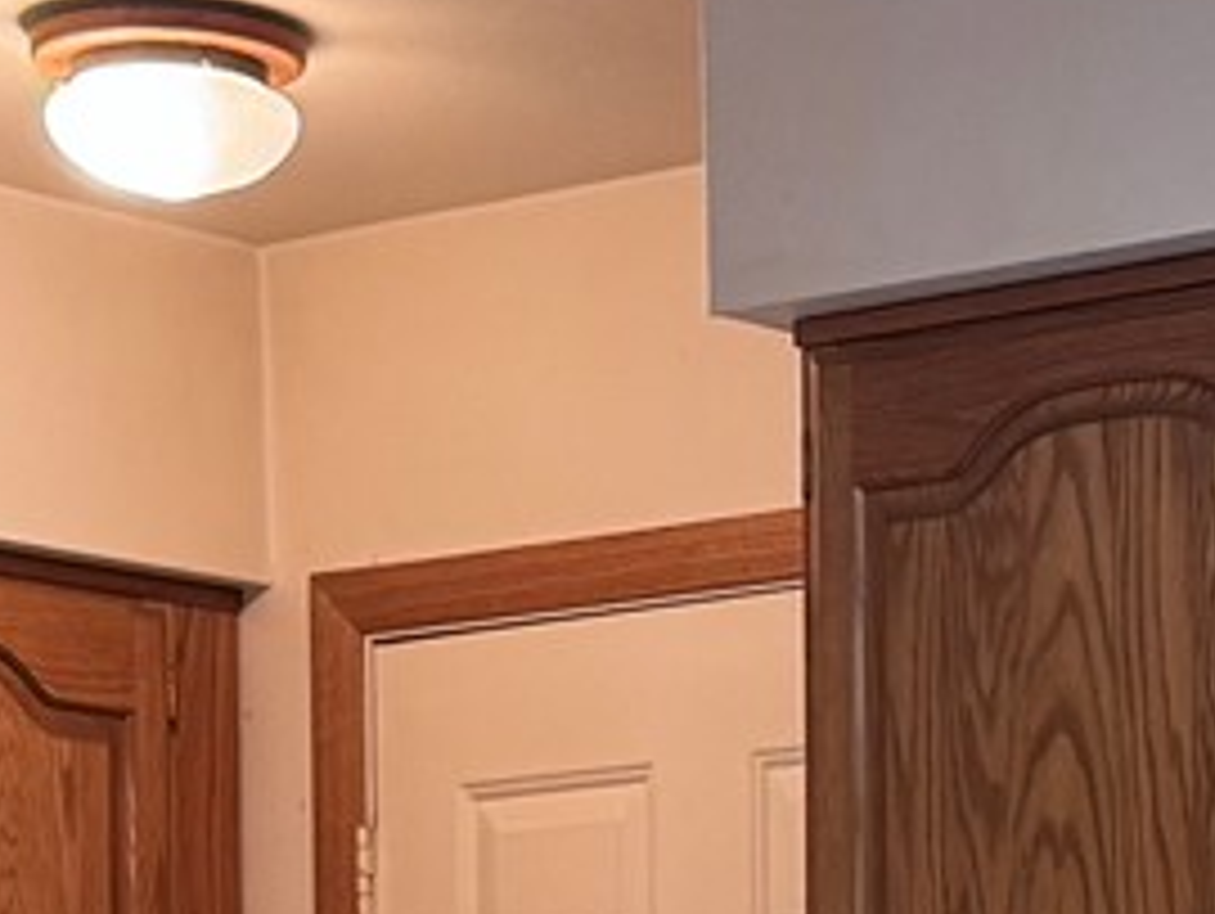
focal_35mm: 182
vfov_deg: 7.9
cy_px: 1661
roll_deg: +0.4
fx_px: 6394
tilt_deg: -1.2
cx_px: 1314
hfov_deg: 10.7
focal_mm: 6.76
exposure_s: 1/60
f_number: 1.78
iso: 160
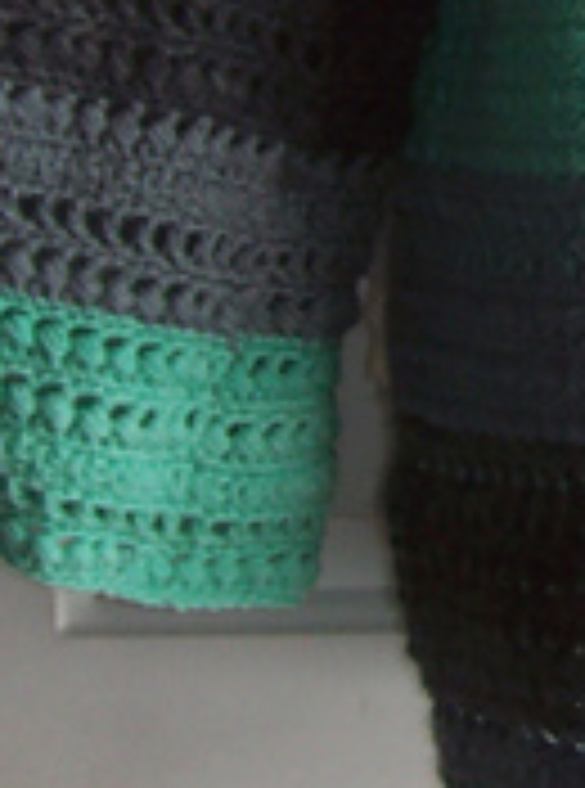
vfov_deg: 14.7
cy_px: -68
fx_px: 2993
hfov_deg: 10.7
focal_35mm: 132
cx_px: 918
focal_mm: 6
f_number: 2.7
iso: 80
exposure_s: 1/64
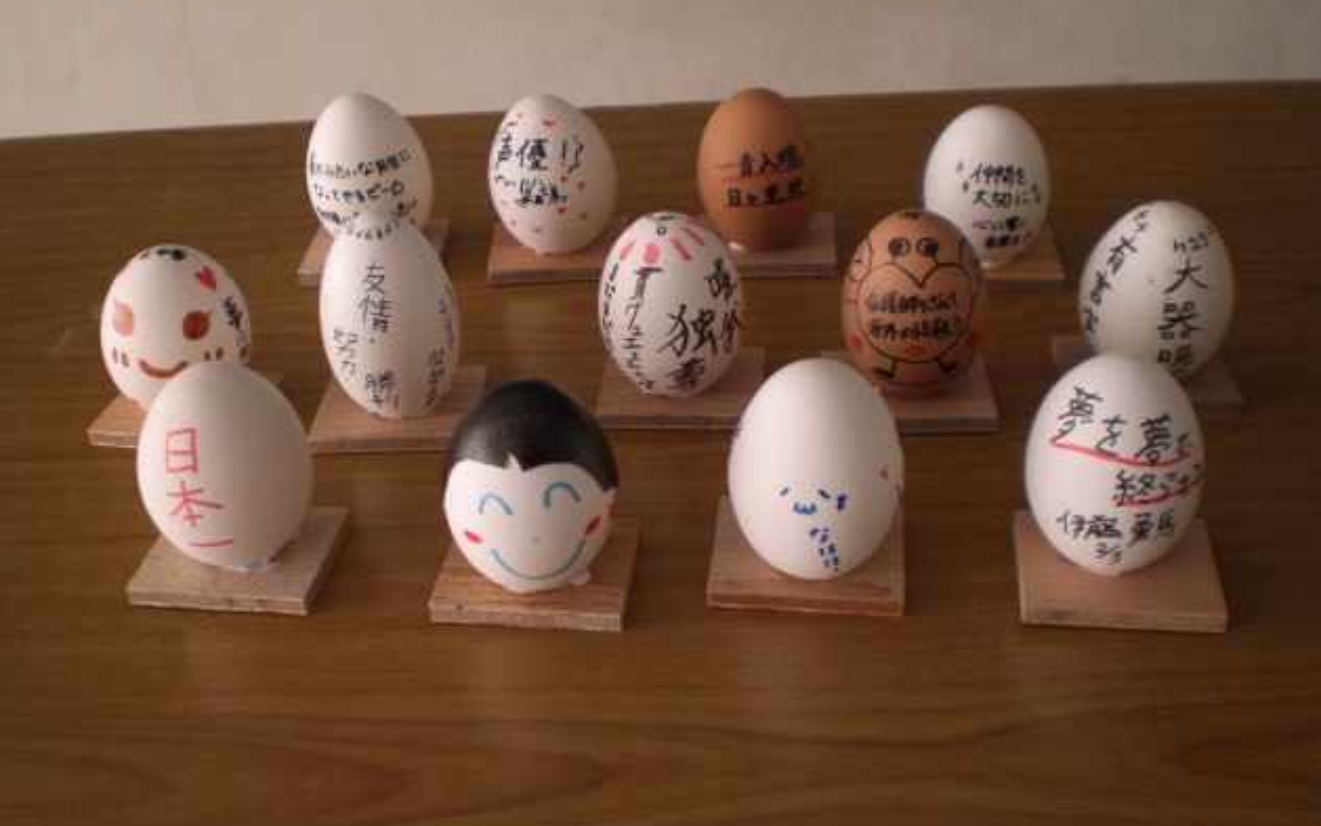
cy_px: 380
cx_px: 670
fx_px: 1476
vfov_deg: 31.2
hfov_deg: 48.2
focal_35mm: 41
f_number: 3.1
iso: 100
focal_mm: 6.3
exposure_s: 1/60
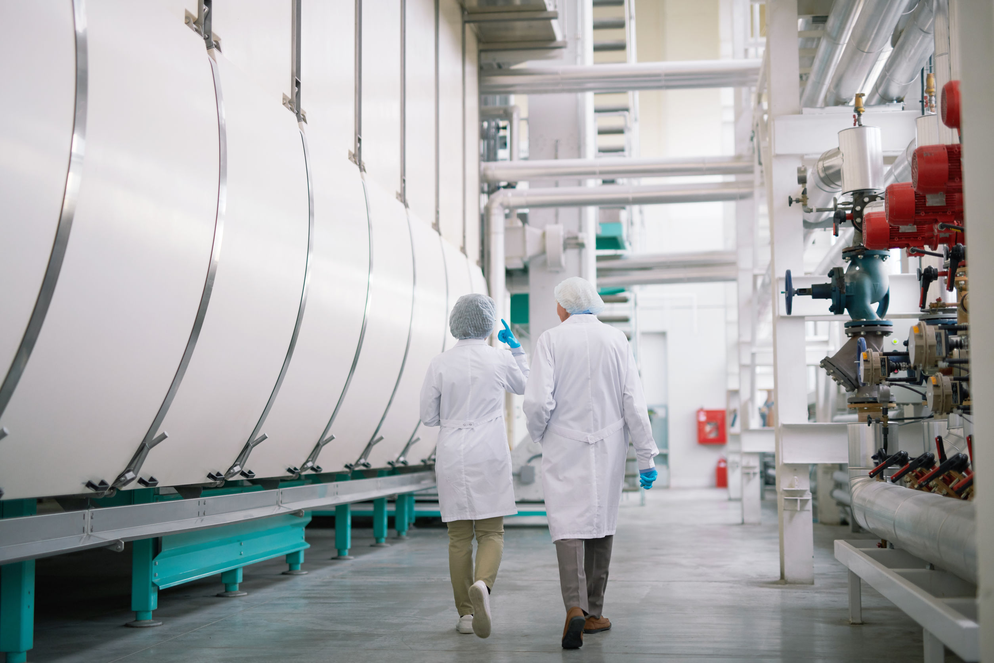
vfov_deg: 27.0
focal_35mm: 50
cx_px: 497
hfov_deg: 39.6
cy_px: 332
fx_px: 1380
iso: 640
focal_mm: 50
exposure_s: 1/250
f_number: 1.8
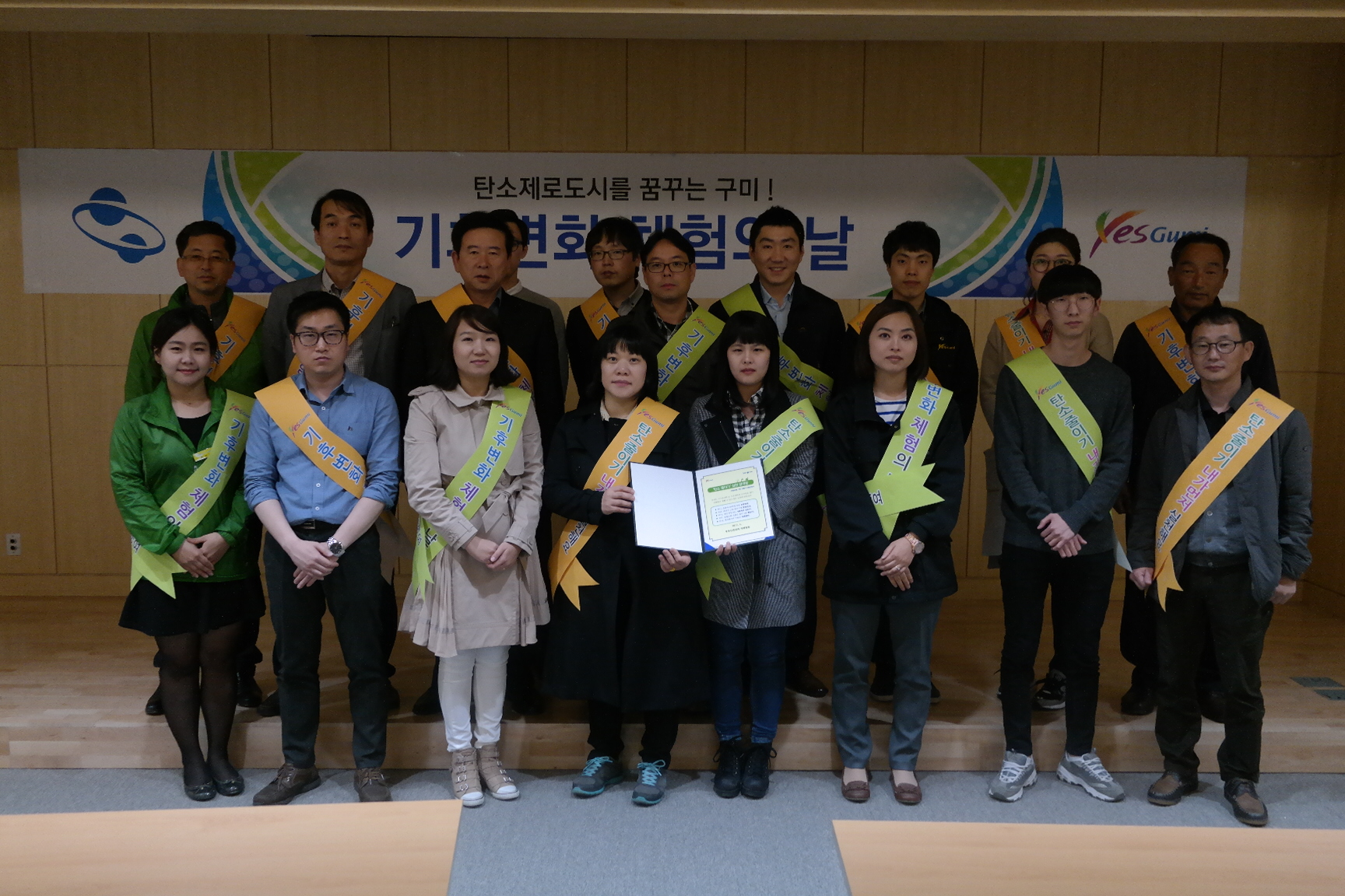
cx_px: 672
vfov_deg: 43.6
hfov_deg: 61.9
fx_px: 1121
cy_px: 448
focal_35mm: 30
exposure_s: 1/40
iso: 1600
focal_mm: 20
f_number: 3.5
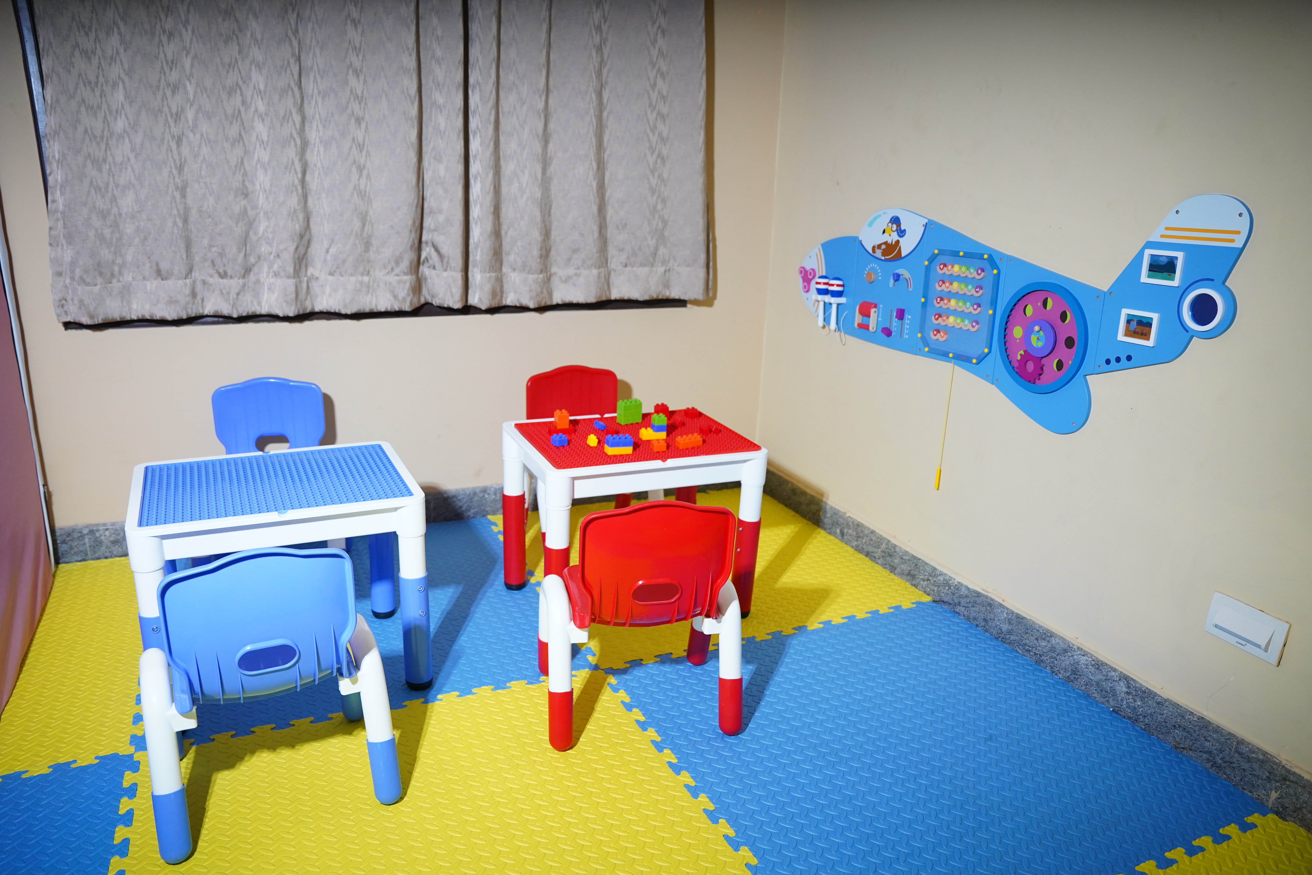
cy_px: 438
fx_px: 915
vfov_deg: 51.1
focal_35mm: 25
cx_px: 656
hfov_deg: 71.3
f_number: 2.8
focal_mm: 25.1
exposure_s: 1/320
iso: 1600
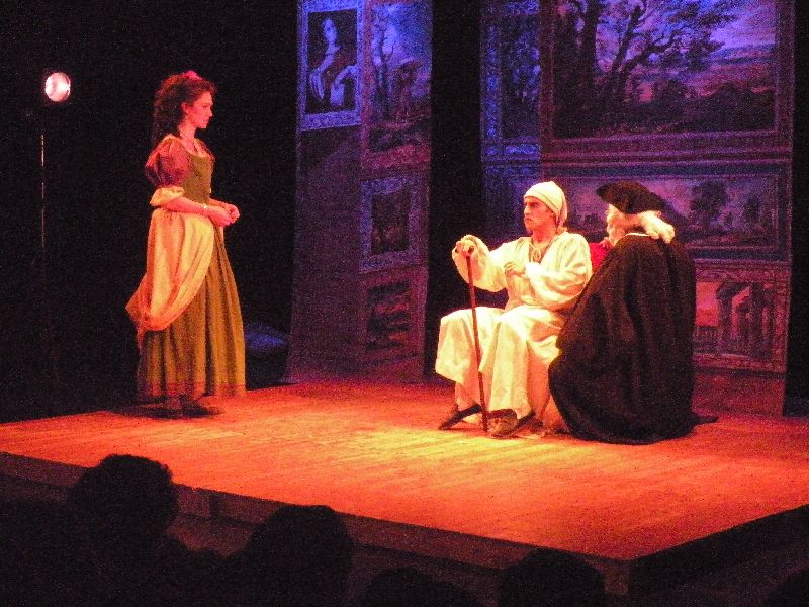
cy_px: 304
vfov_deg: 21.9
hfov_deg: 29.0
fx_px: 1566
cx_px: 404
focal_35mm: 67
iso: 2000
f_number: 8
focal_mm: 11.9
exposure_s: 1/60
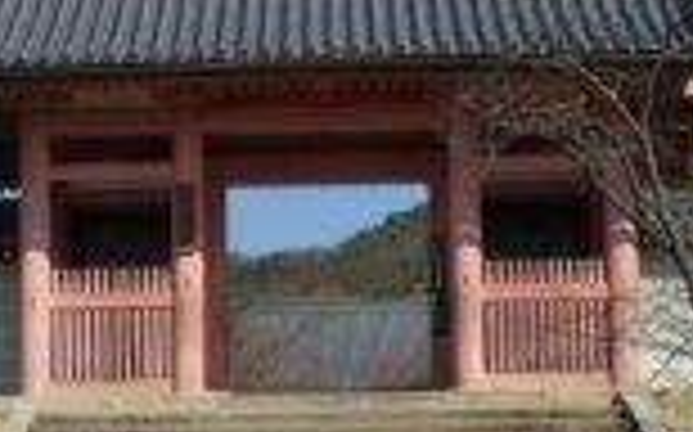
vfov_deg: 11.5
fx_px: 2151
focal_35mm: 114
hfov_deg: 18.3
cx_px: 248
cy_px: 243
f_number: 5.6
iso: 80
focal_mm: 6.1
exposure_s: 1/500
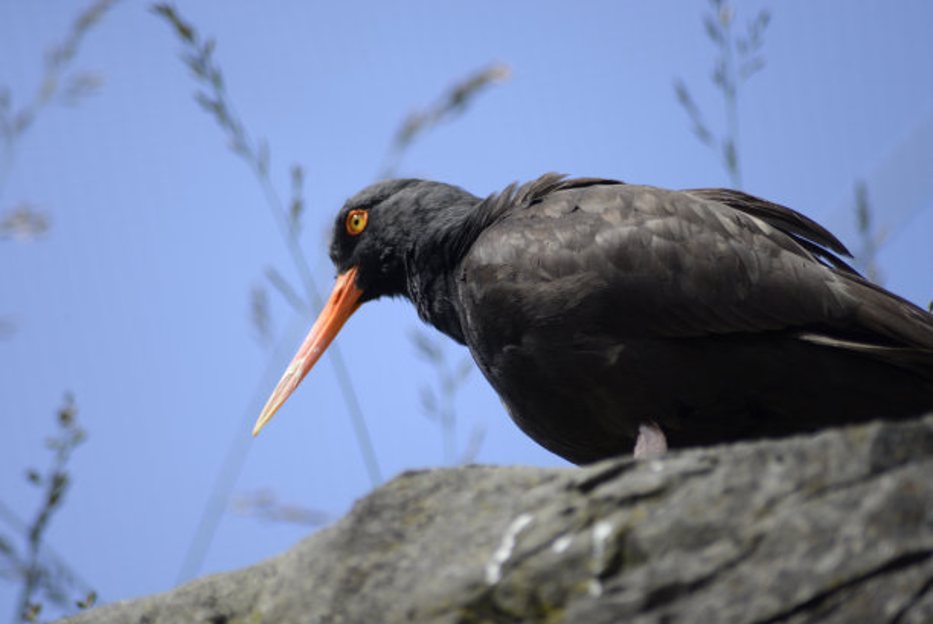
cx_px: 466
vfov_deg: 4.6
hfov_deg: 6.9
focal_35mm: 300
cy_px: 312
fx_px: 7780
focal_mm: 300
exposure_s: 1/640
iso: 200
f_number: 5.6
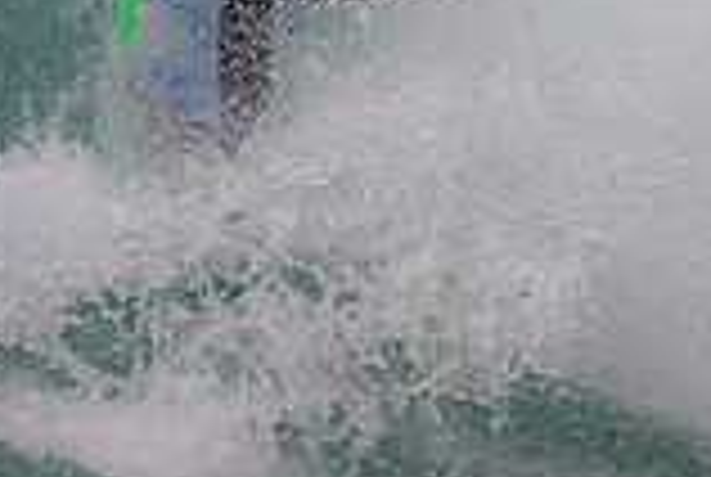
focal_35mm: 3371
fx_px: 66702
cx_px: 314
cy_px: -230
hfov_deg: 0.6
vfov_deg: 0.4
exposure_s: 1/2000
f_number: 11
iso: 1400
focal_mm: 800
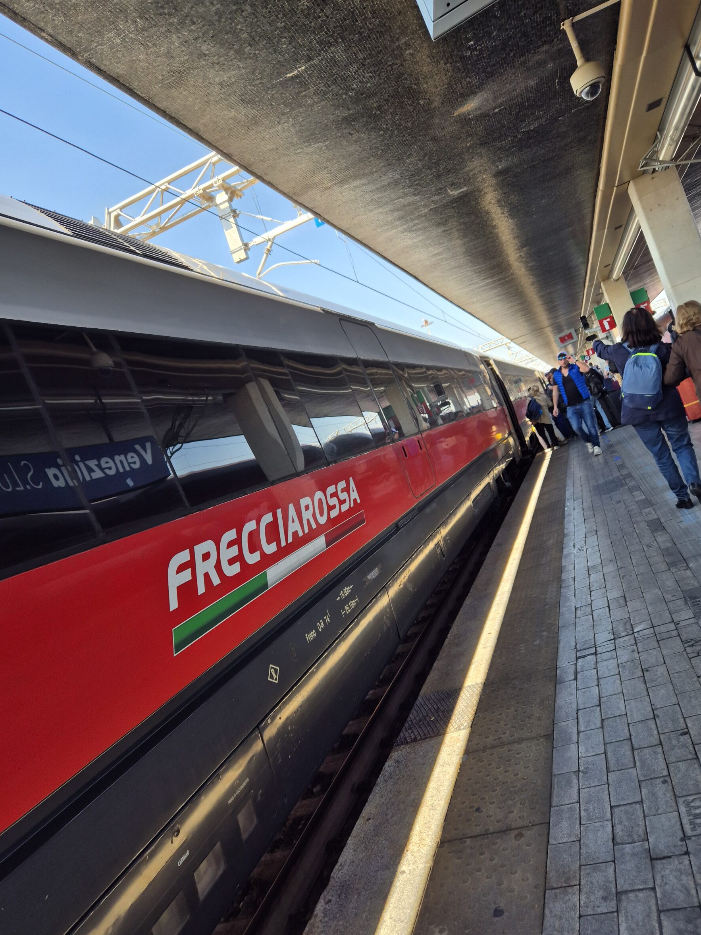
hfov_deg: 54.9
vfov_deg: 69.4
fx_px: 675
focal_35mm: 25
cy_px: 484
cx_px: 355
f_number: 1.8
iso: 25
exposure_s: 1/430
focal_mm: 5.4
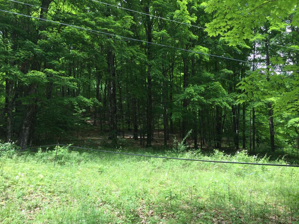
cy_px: 112
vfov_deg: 48.2
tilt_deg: +9.7
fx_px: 250
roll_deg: +0.2
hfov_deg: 61.7
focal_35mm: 29
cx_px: 150
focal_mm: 4.15
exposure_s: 1/230
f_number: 2.2
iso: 32
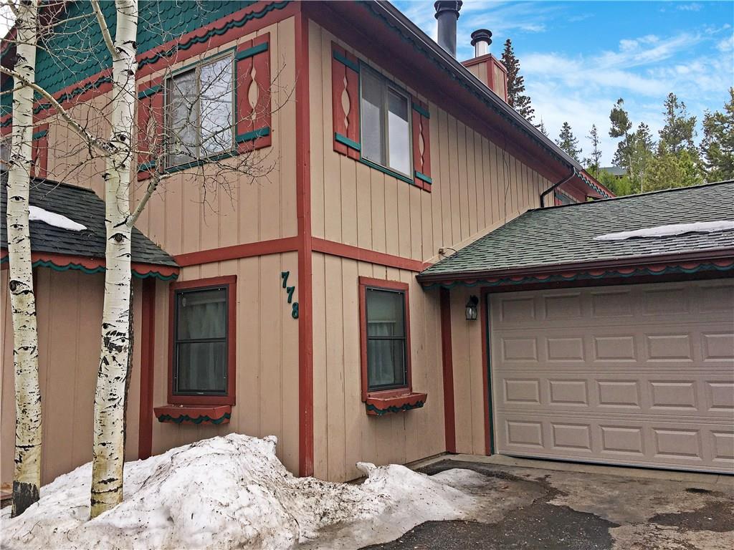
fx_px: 615
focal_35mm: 29
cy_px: 275
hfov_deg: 61.7
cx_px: 367
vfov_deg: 48.2
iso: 25
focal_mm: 4.15
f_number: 2.2
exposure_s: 1/950
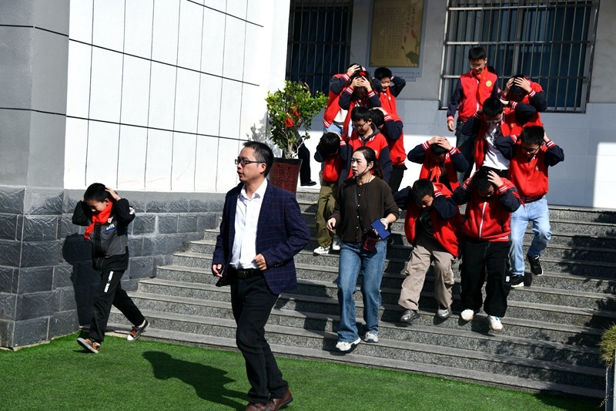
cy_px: 206
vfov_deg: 20.0
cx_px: 308
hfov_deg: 29.7
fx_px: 1163
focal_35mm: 68
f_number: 6.3
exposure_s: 1/500
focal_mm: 68
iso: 64
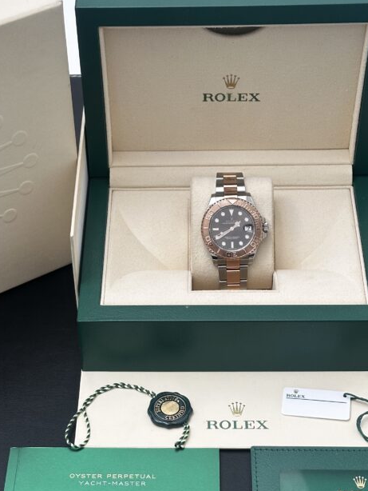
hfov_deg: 18.4
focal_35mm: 80
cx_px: 157
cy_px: 283
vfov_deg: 24.4
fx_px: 1133
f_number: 1.78
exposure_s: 1/198
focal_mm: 6.86
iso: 50
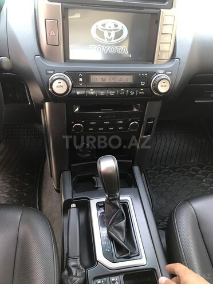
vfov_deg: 63.4
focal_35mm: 28
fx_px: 230
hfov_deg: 49.7
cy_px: 142
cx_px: 106
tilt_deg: -48.0
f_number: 1.8
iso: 25
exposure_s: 1/30
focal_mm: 3.99
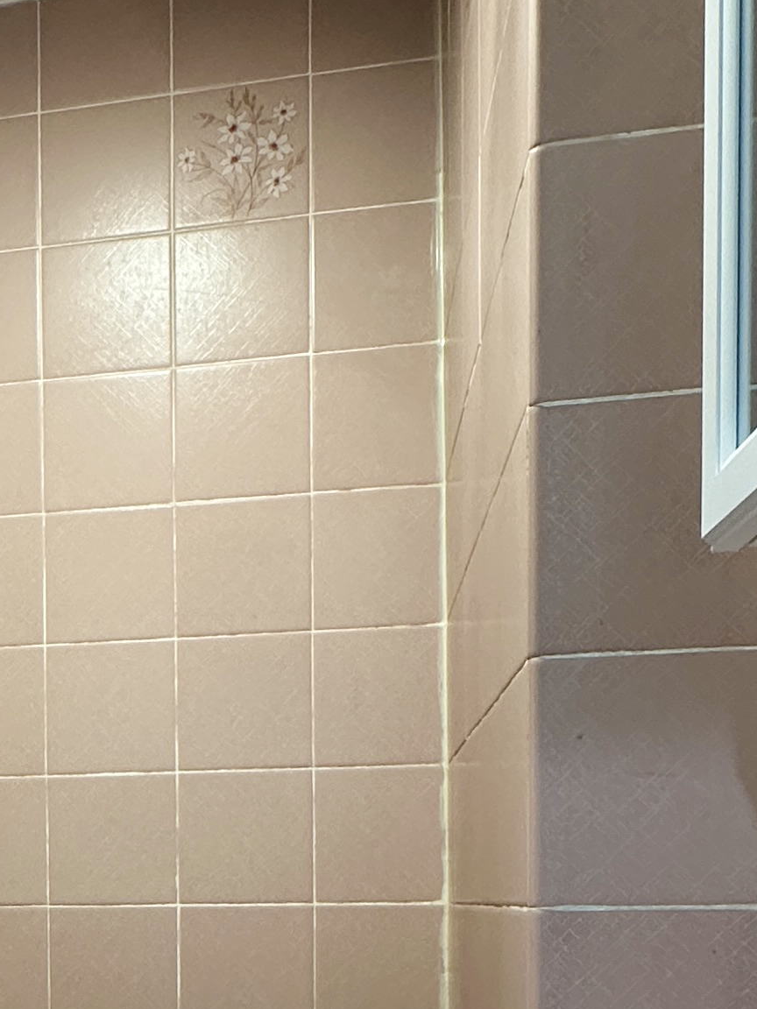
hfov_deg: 27.9
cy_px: 951
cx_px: 0
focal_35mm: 49
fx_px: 1429
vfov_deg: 36.0
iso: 200
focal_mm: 2.22
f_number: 2.2
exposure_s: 1/60
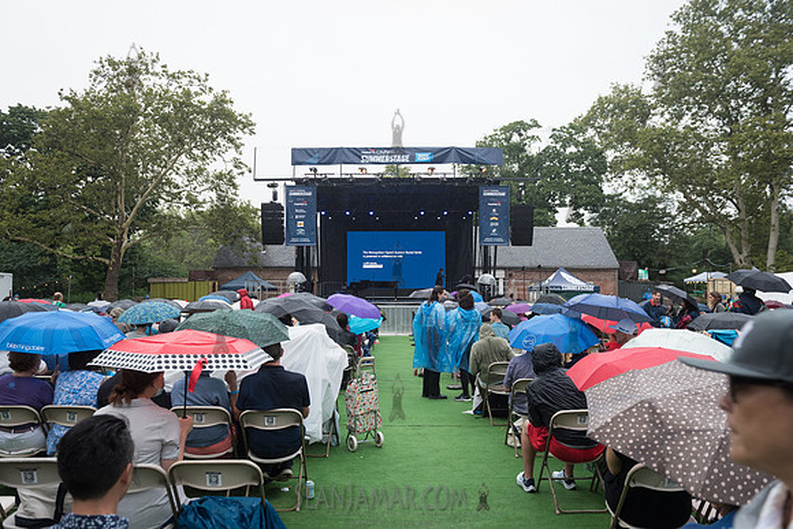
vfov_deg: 49.4
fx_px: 575
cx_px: 396
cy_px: 264
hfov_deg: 69.2
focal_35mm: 26
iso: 500
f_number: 4.5
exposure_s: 1/160
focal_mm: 26
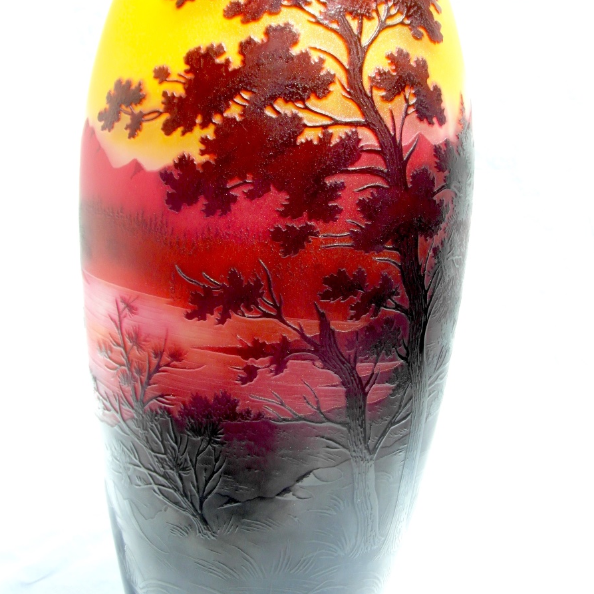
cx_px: 297
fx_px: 738
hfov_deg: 43.9
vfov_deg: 43.9
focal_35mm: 38
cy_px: 306
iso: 80
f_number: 5.6
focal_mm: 5.3
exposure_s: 1/180
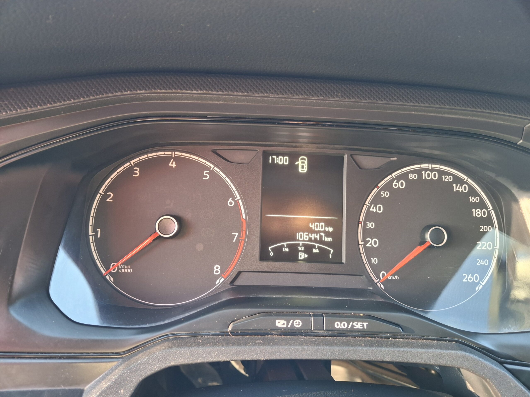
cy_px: 198
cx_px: 265
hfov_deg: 69.4
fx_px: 383
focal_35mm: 25
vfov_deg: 54.9
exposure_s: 1/33
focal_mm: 4.69
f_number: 1.8
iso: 200
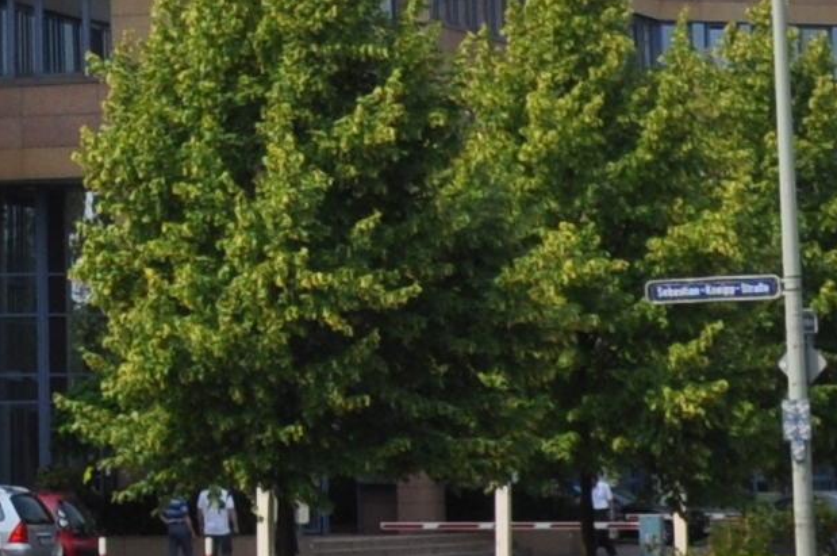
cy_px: -479
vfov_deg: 7.1
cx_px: -264
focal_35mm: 187
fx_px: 4342
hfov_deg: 10.7
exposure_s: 1/400
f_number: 10
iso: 200
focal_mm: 18
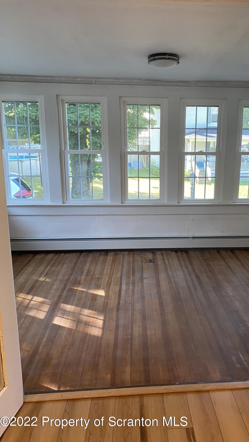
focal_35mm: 29
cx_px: 169
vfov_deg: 66.1
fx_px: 340
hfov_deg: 39.6
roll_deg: -0.9
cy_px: 216
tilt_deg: -12.1
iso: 80
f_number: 1.8
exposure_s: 1/60
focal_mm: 4.25
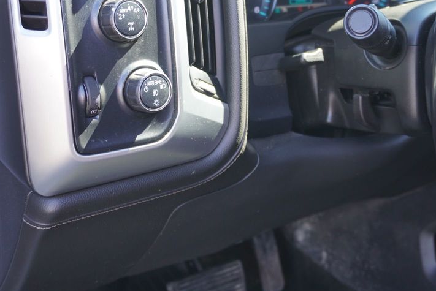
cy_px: 96
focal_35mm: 50
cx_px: 216
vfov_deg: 27.0
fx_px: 603
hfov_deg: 39.8
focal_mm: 23
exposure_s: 1/60
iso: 200
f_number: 4
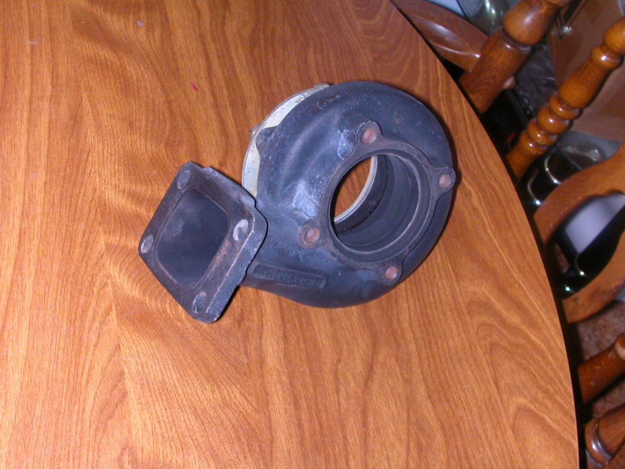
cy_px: 234
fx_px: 975
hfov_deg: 35.5
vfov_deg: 27.0
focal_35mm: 54
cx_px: 312
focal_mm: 8.2
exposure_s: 1/59.9
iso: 200
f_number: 5.4
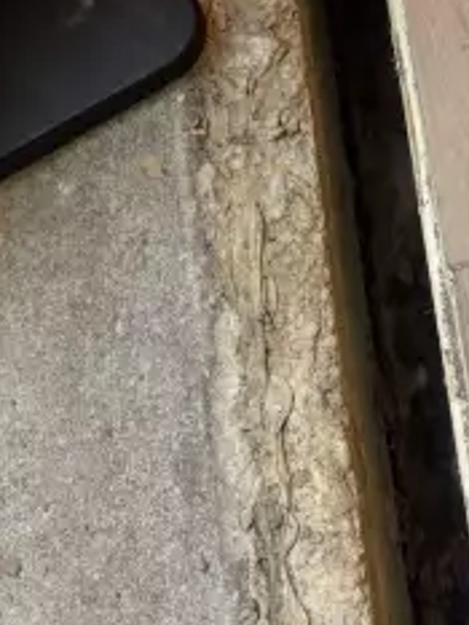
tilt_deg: -64.1
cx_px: 397
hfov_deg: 18.9
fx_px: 1390
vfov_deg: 22.4
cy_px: -208
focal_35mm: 77
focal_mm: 6.76
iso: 160
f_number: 1.78
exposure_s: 1/120
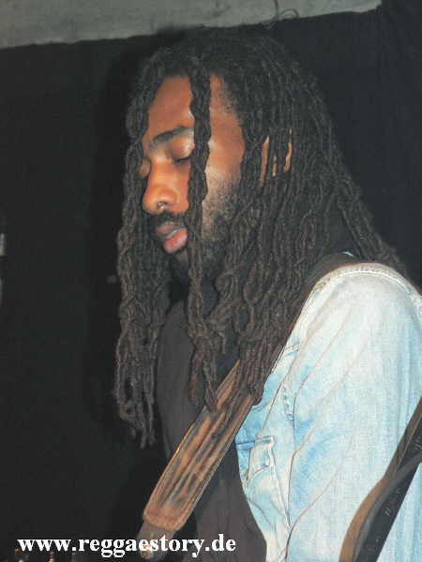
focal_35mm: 99
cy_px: 281
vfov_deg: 19.8
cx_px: 211
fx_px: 1609
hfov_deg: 14.9
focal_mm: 16.9
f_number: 3.2
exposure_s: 1/60
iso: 400
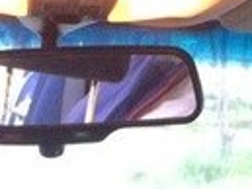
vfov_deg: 9.0
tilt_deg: -19.3
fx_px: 1078
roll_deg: -0.6
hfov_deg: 13.2
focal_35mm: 148
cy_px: 457
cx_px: 8
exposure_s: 1/33
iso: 320
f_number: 2.2
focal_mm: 4.15
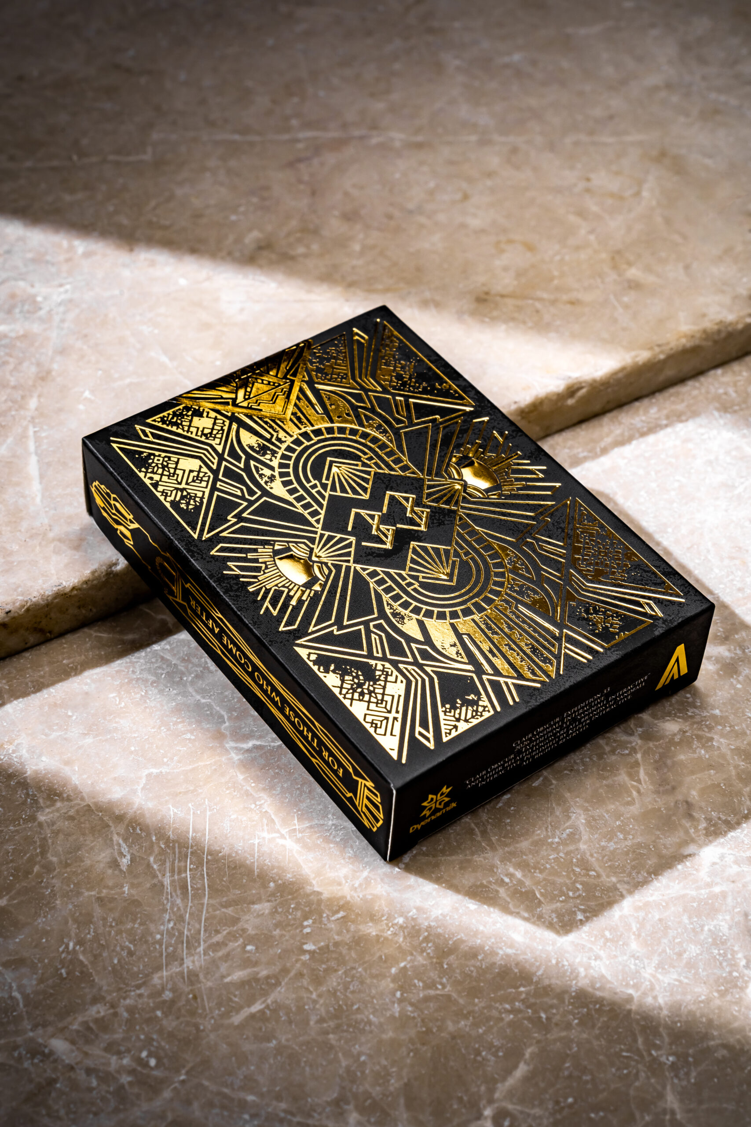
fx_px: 1940
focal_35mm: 62
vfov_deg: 32.4
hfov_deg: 21.9
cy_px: 564
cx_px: 376
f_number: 18
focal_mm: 62
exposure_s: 1/13
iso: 125
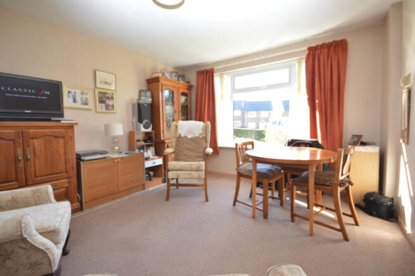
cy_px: 138
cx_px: 208
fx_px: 173
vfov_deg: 77.2
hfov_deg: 100.4
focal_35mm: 15
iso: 400
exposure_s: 1/80
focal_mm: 10
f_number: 4.5
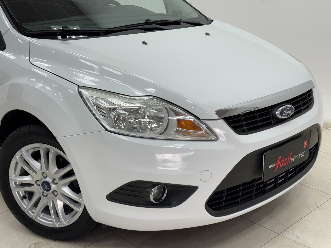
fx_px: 459
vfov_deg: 30.3
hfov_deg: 39.7
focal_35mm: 48
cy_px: 124
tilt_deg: -18.4
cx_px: 166
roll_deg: +0.1
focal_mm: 6.76
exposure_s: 1/120
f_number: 1.78
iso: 125
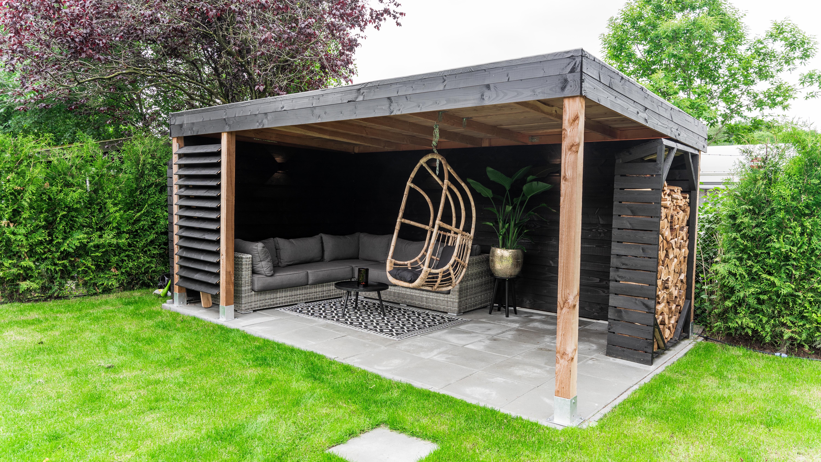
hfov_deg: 73.7
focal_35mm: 25
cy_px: 231
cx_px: 410
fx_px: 547
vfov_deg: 45.8
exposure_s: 1/100
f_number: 5.6
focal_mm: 24
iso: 100
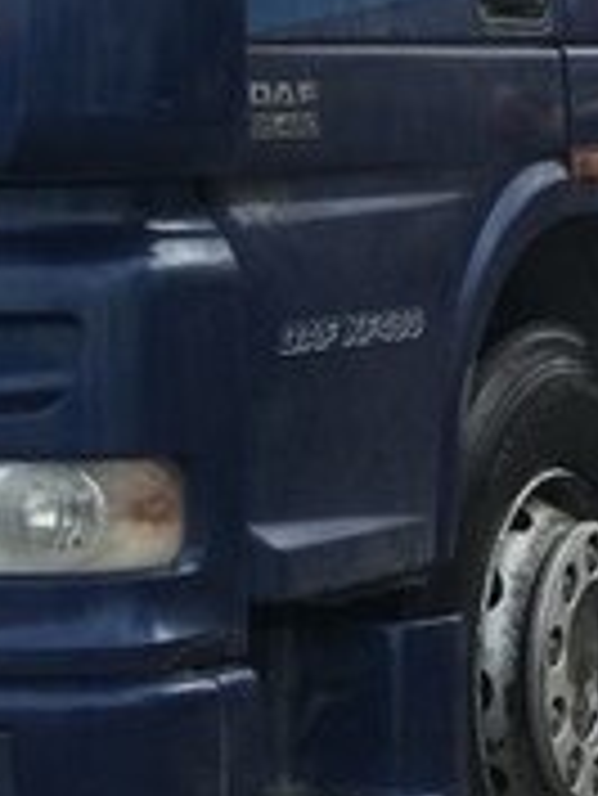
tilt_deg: +4.0
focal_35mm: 160
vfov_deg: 12.0
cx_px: 441
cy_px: -234
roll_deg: +2.7
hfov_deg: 9.3
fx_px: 3681
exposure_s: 1/538
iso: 20
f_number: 2.8
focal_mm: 6.6
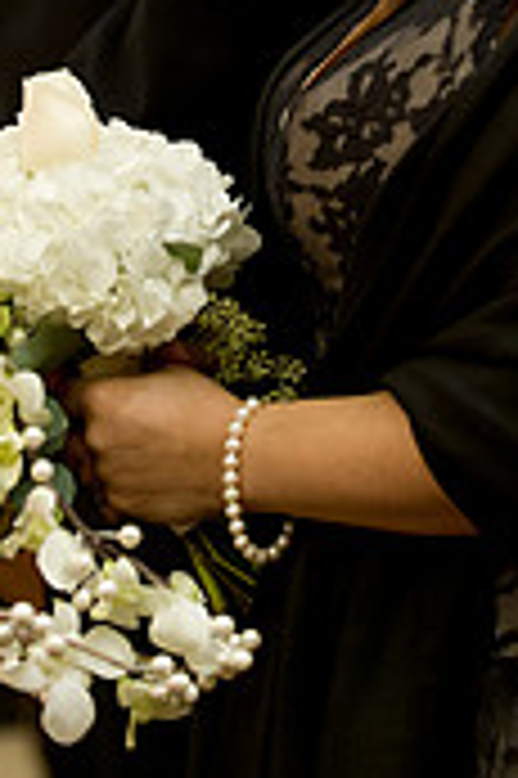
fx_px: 5514
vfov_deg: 8.0
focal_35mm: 255
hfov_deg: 5.4
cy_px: -90
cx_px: 282
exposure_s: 1/80
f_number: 2.8
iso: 1600
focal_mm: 98
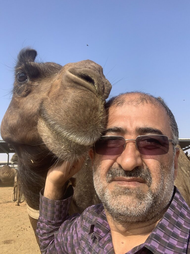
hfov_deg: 44.2
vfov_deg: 56.8
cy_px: 127
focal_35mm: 32
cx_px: 95
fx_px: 234
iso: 16
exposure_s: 1/949
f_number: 2.2
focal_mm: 2.87
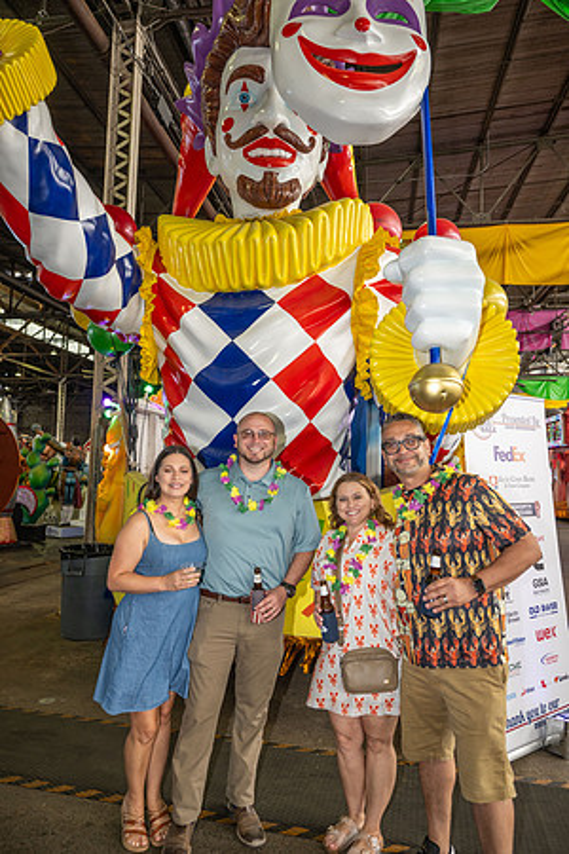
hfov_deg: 53.1
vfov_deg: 73.7
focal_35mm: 24
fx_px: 569
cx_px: 284
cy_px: 427
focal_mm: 24
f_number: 2.8
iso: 280
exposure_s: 1/125
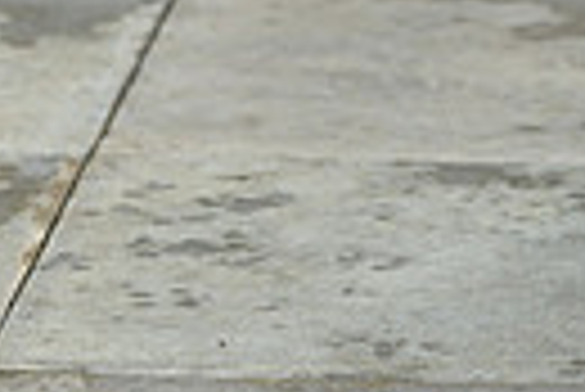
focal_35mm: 578
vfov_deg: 2.4
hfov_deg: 3.5
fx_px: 9403
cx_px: -639
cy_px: -110
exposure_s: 1/1000
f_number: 4.5
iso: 360
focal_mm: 130
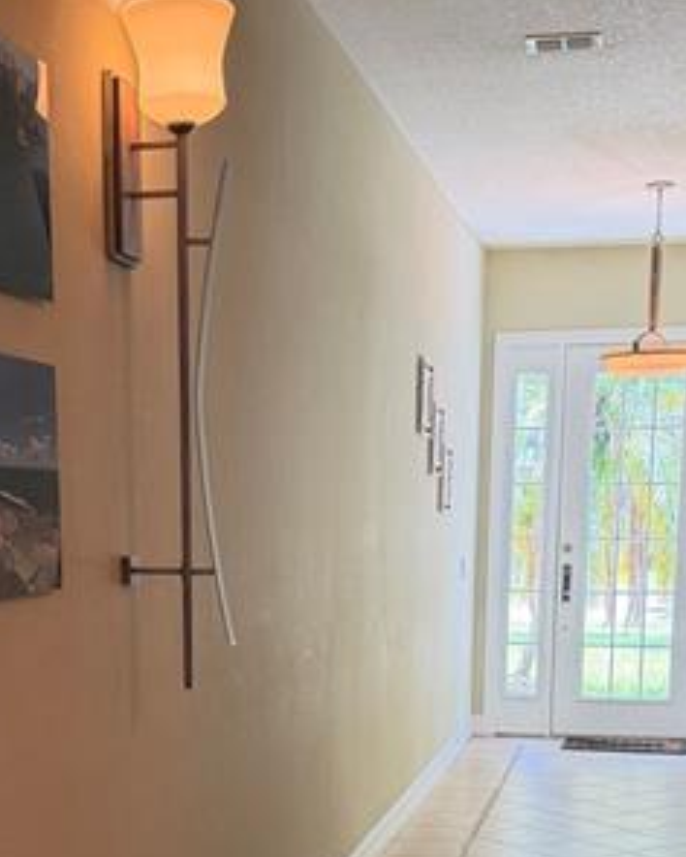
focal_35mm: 61
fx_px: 1548
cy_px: 784
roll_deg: +1.2
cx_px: 294
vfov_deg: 29.6
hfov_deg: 25.0
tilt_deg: -8.8
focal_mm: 6.76
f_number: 1.78
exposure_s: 1/120
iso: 250
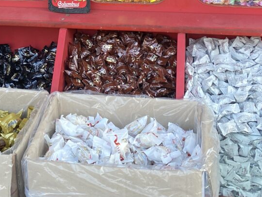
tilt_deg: -13.6
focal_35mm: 72
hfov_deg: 26.9
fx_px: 545
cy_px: -29
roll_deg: +1.1
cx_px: 92
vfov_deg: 19.4
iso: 100
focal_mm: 4.25
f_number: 1.8
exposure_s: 1/121
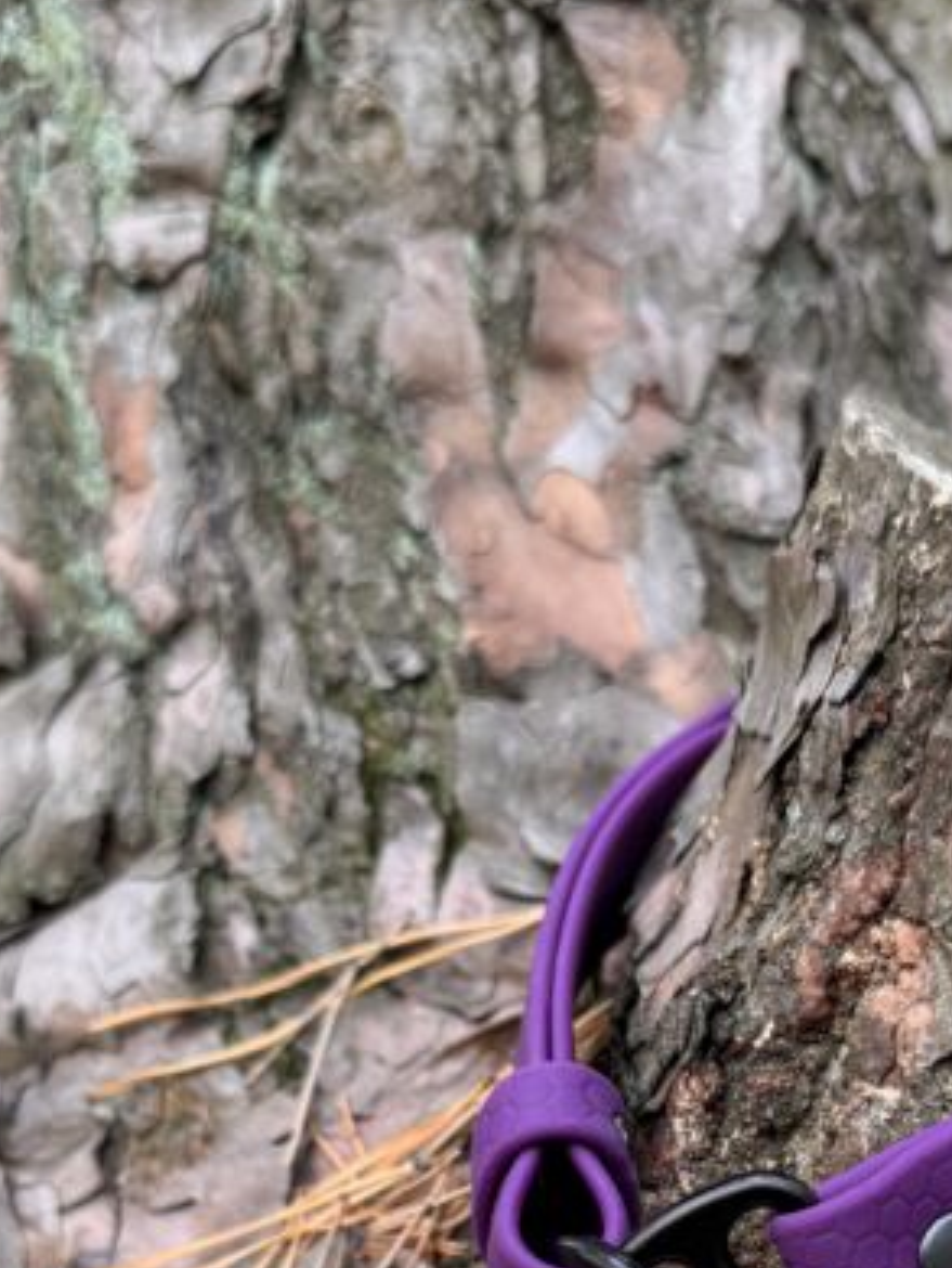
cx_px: 676
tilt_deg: -15.8
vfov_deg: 28.2
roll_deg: -0.8
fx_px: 2308
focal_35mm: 63
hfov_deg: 23.1
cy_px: 1362
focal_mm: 6.76
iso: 64
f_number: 1.78
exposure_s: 1/165
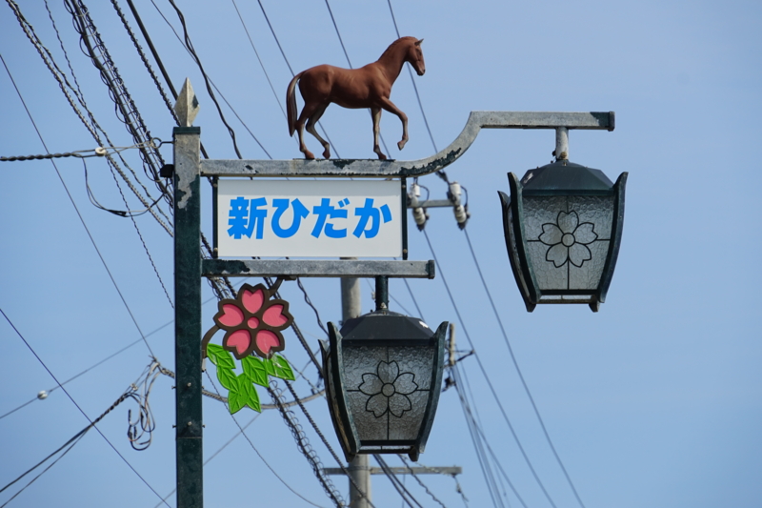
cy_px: 254
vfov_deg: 5.4
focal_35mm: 253
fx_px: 5354
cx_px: 381
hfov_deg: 8.1
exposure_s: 1/350
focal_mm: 169
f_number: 8
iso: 100
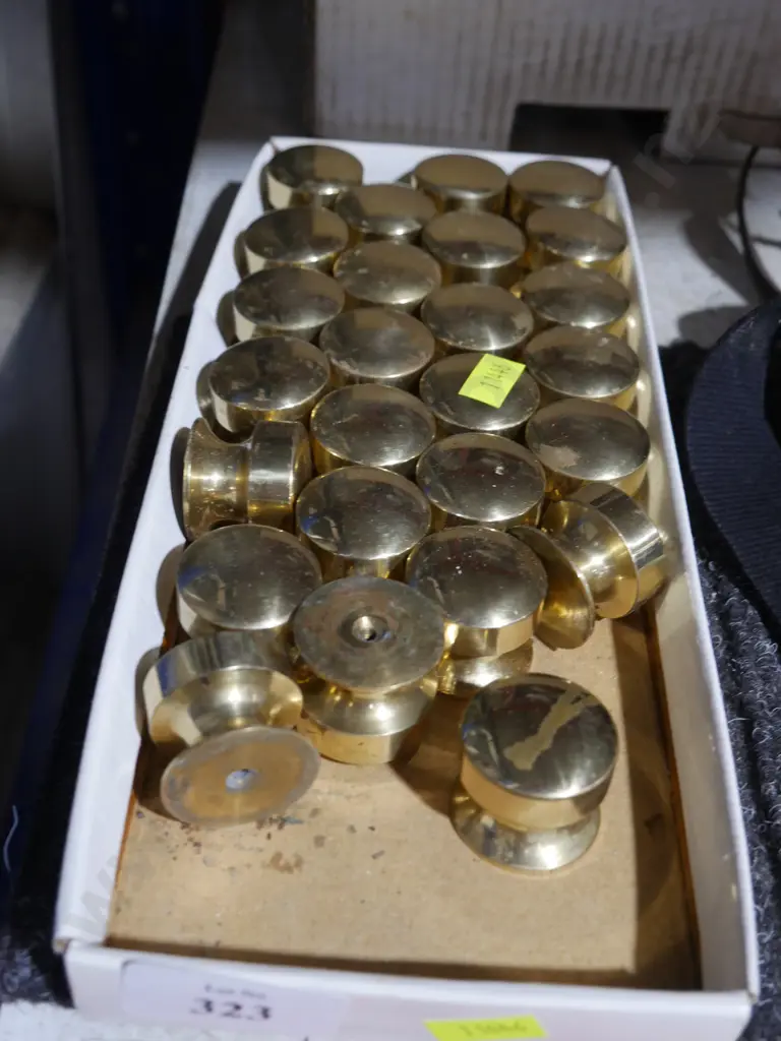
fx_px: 1203
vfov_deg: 46.8
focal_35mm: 40
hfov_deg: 36.0
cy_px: 520
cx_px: 390
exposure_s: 1/60
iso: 1000
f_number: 4.5
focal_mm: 20
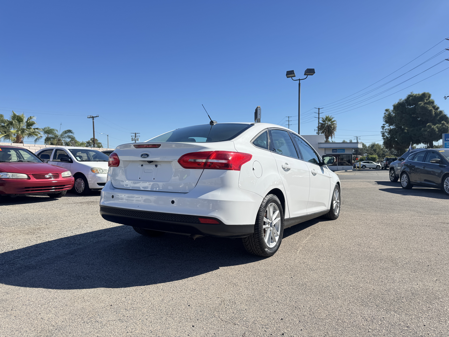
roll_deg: +0.2
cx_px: 224
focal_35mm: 24
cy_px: 168
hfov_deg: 71.6
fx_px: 311
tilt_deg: -1.0
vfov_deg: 56.8
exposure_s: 1/2415
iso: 80
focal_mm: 6.76
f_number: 1.78
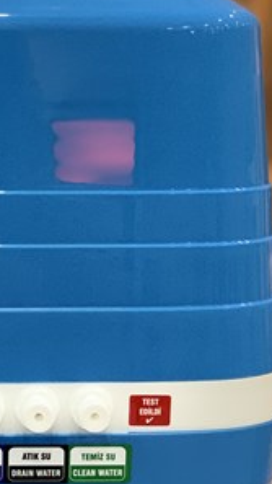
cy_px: 391
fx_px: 1565
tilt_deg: -11.1
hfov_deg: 9.9
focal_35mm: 122
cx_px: -5
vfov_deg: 17.4
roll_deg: -0.5
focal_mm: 6
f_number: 2.4
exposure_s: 1/50
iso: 250
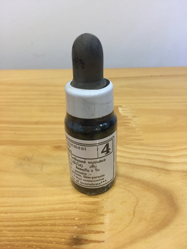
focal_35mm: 29
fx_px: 209
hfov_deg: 48.2
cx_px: 94
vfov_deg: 61.7
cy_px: 124
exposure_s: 1/33
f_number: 2.2
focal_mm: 4.15
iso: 200
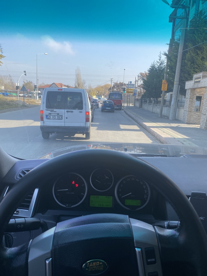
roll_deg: -3.3
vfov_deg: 67.3
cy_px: 138
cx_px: 104
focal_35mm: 26
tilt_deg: -12.9
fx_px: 207
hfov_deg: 53.1
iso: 32
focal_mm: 4.25
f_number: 1.8
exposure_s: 1/214
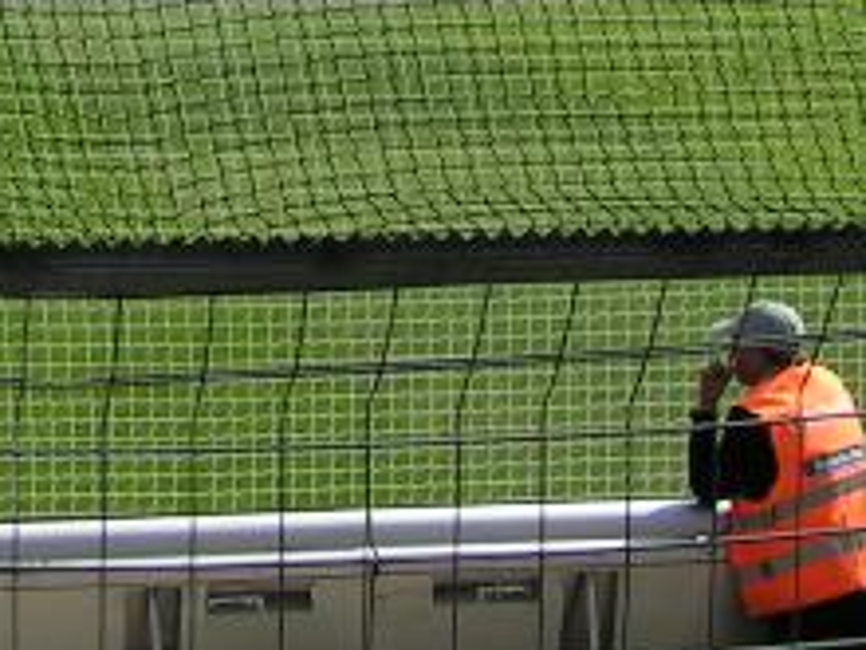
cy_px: -299
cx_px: -421
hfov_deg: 13.5
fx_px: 3452
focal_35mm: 138
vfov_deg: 10.4
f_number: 5.6
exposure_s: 1/400
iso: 50
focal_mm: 5.8
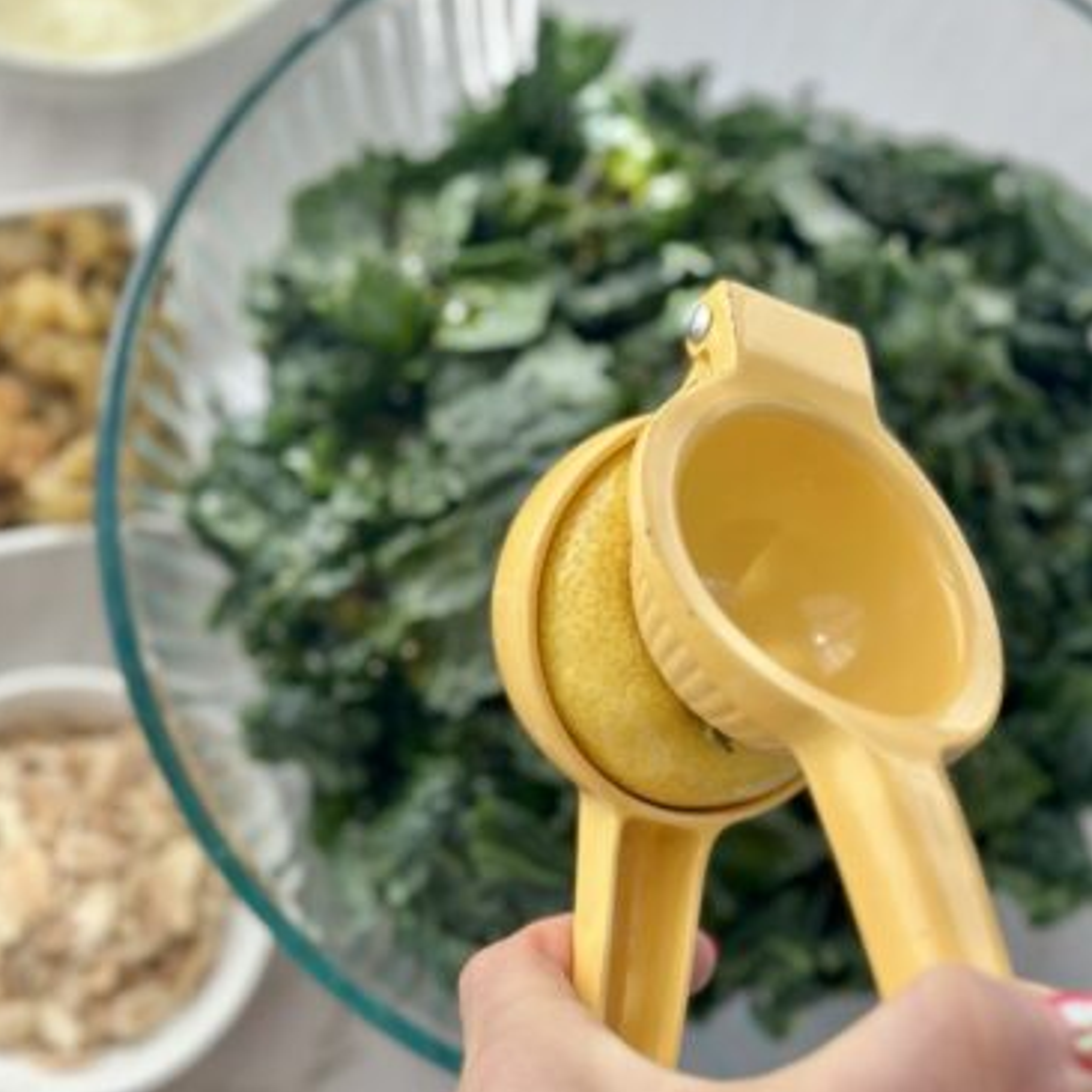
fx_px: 2070
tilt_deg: -76.2
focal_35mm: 58
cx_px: 542
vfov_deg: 29.5
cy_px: 477
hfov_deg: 29.6
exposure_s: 1/830
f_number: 1.78
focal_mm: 6.86
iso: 80
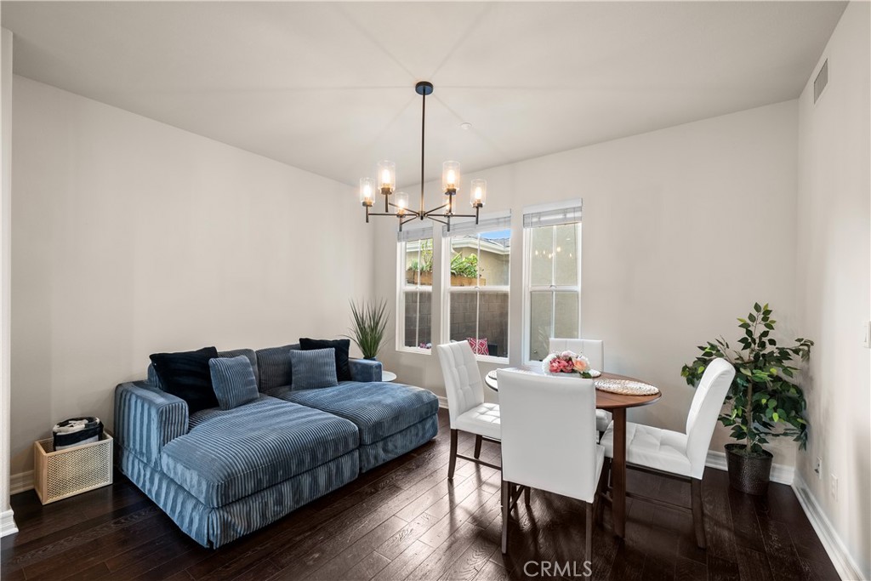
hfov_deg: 104.2
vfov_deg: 81.2
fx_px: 339
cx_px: 436
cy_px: 290
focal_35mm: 14
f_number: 8
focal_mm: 14
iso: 320
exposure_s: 1/3
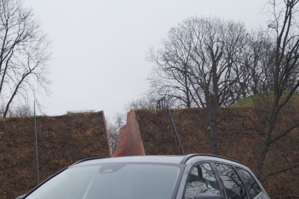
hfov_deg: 24.6
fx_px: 680
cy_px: 212
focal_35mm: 82
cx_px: 92
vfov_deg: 16.2
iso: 250
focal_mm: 24
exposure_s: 1/60
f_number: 4
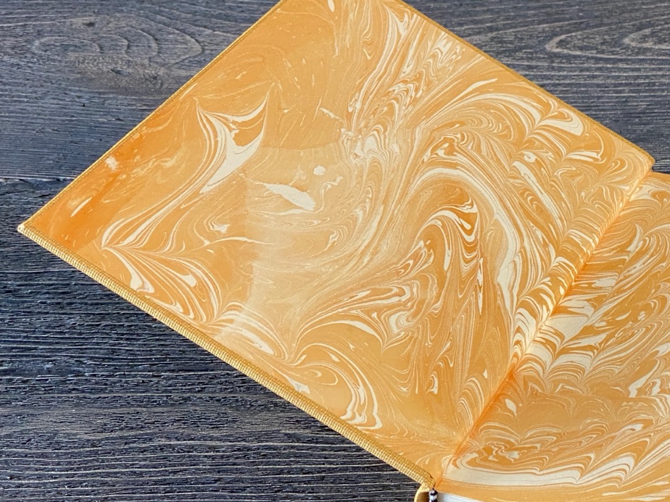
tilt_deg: -38.6
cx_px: 555
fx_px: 1742
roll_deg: -0.2
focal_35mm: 90
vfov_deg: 16.4
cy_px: 351
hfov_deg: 21.5
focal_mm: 6
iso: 200
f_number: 2
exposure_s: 1/60
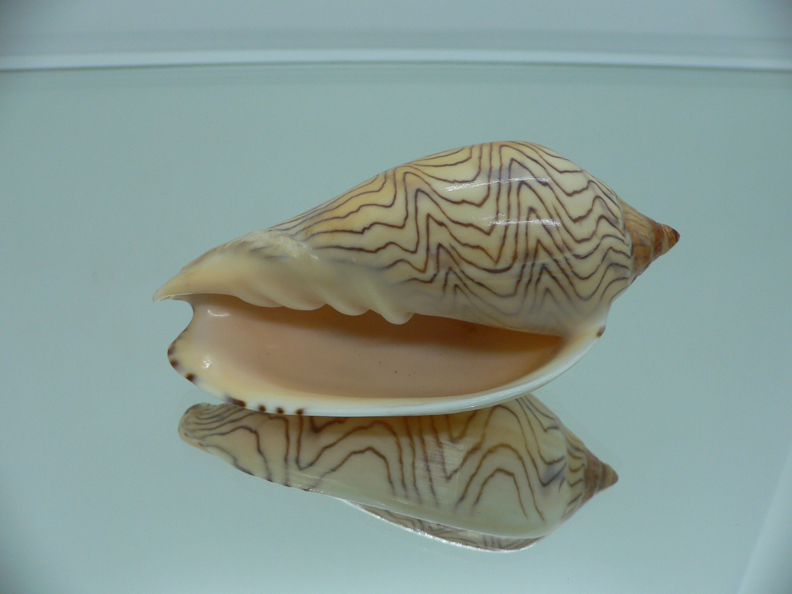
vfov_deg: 40.7
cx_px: 396
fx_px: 801
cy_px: 297
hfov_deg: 52.6
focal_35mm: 35
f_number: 2.8
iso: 80
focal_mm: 4.6
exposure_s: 1/60
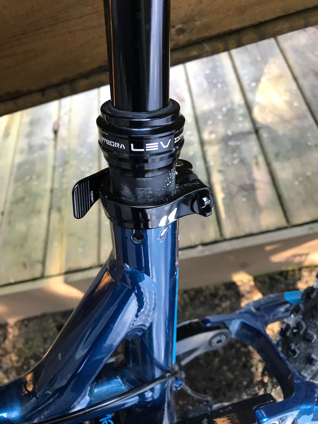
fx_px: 343
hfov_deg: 49.7
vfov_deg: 63.4
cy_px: 212
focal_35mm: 28
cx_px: 159
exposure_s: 1/24
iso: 40
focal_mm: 3.99
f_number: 1.8
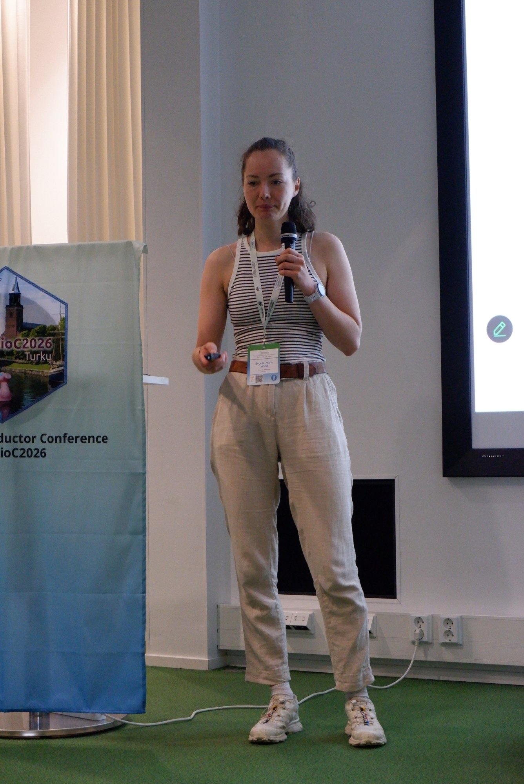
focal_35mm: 68
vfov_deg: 29.6
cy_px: 392
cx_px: 262
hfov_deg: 20.0
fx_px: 1482
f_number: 5.6
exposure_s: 1/180
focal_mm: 45
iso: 6400
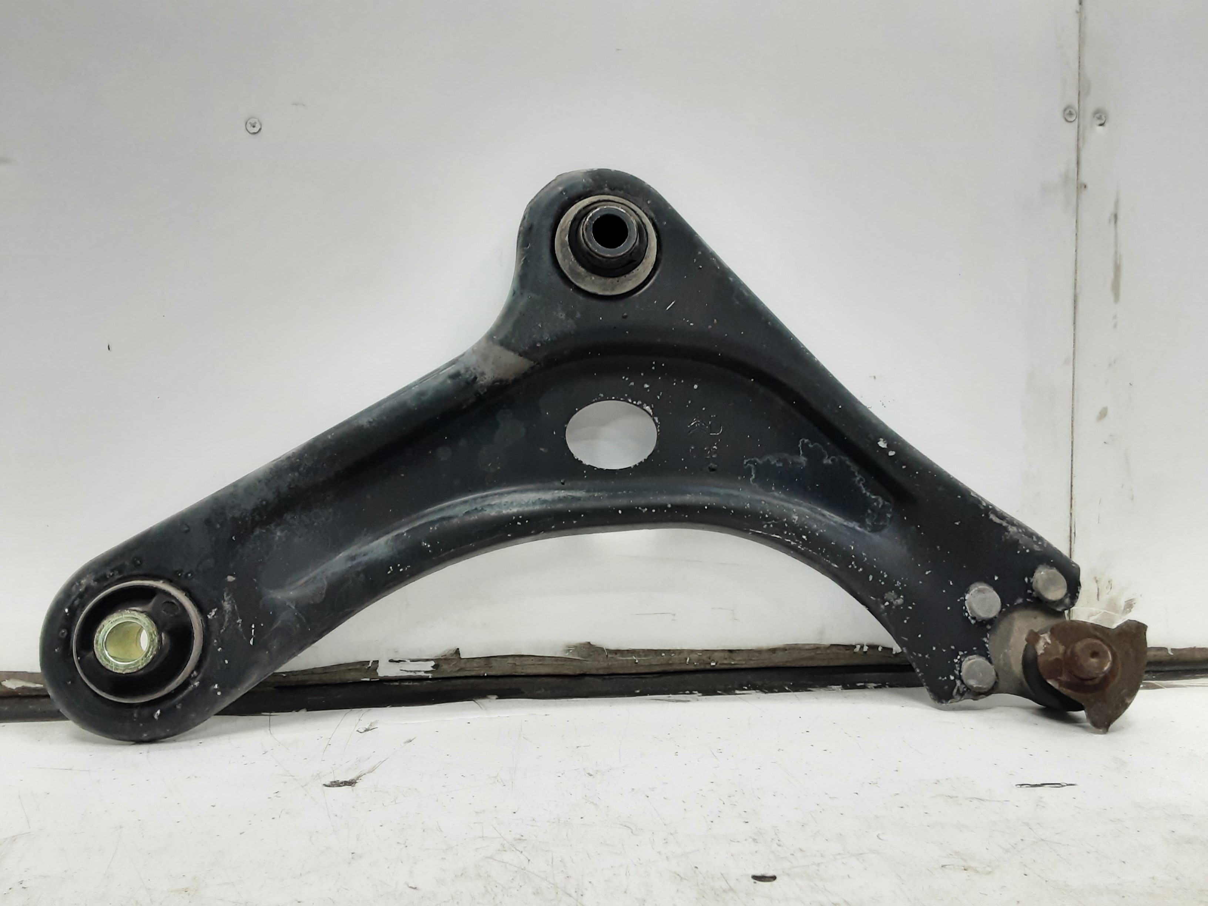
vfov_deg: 51.4
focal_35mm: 27
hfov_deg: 65.3
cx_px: 604
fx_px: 942
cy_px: 453
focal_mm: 2.91
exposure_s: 1/50
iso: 125
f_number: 1.9
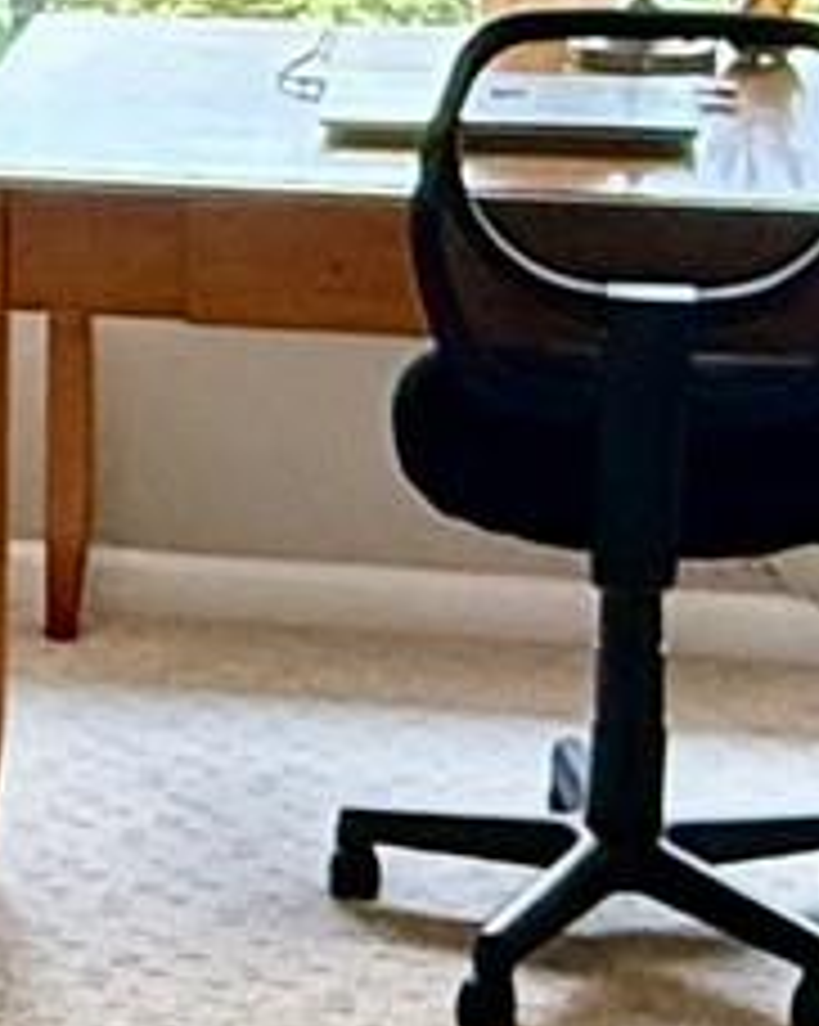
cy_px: 288
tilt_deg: -14.3
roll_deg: +0.8
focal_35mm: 123
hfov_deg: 12.0
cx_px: -400
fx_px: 3732
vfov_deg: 15.6
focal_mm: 2.22
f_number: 2.2
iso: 125
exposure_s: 1/99
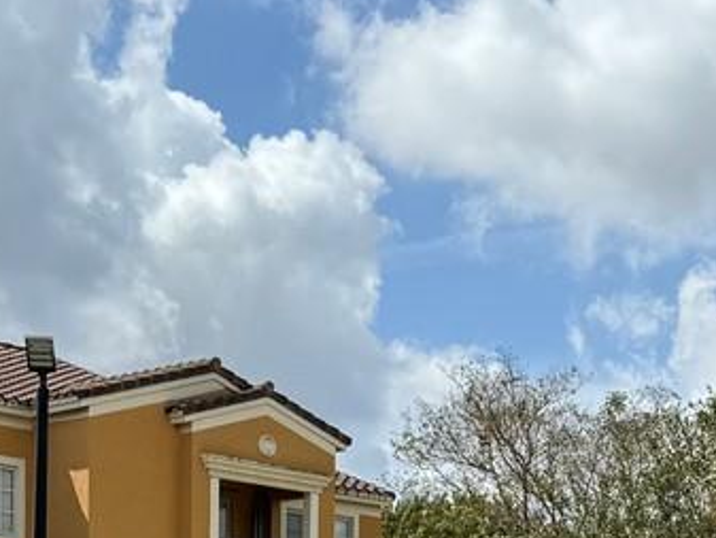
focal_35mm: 114
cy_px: 917
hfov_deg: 17.1
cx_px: 563
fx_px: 2359
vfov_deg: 12.1
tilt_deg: -2.5
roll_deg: -1.0
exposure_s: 1/4608
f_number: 1.78
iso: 80
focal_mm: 6.86
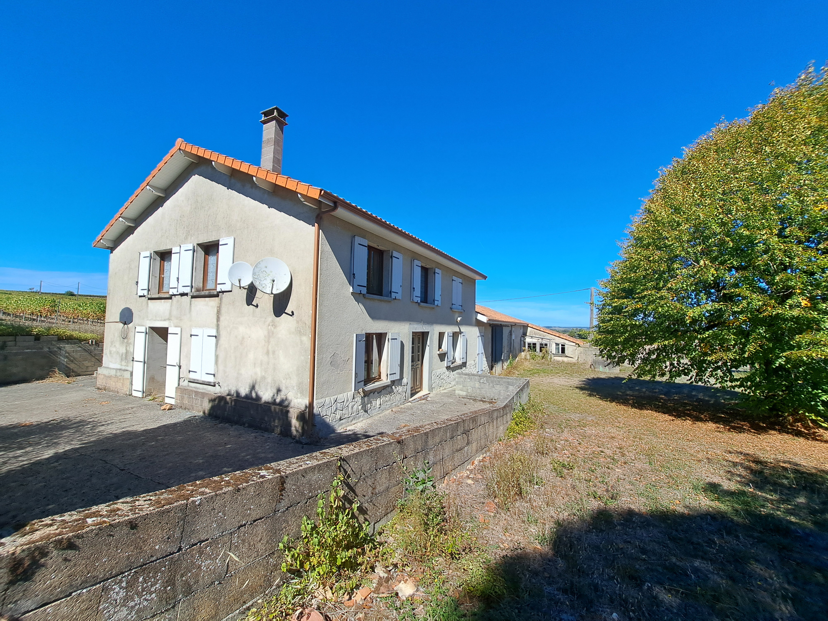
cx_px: 414
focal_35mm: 13
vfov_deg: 89.9
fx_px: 311
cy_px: 310
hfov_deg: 106.2
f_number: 2.2
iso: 50
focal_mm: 1.74
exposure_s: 1/1383
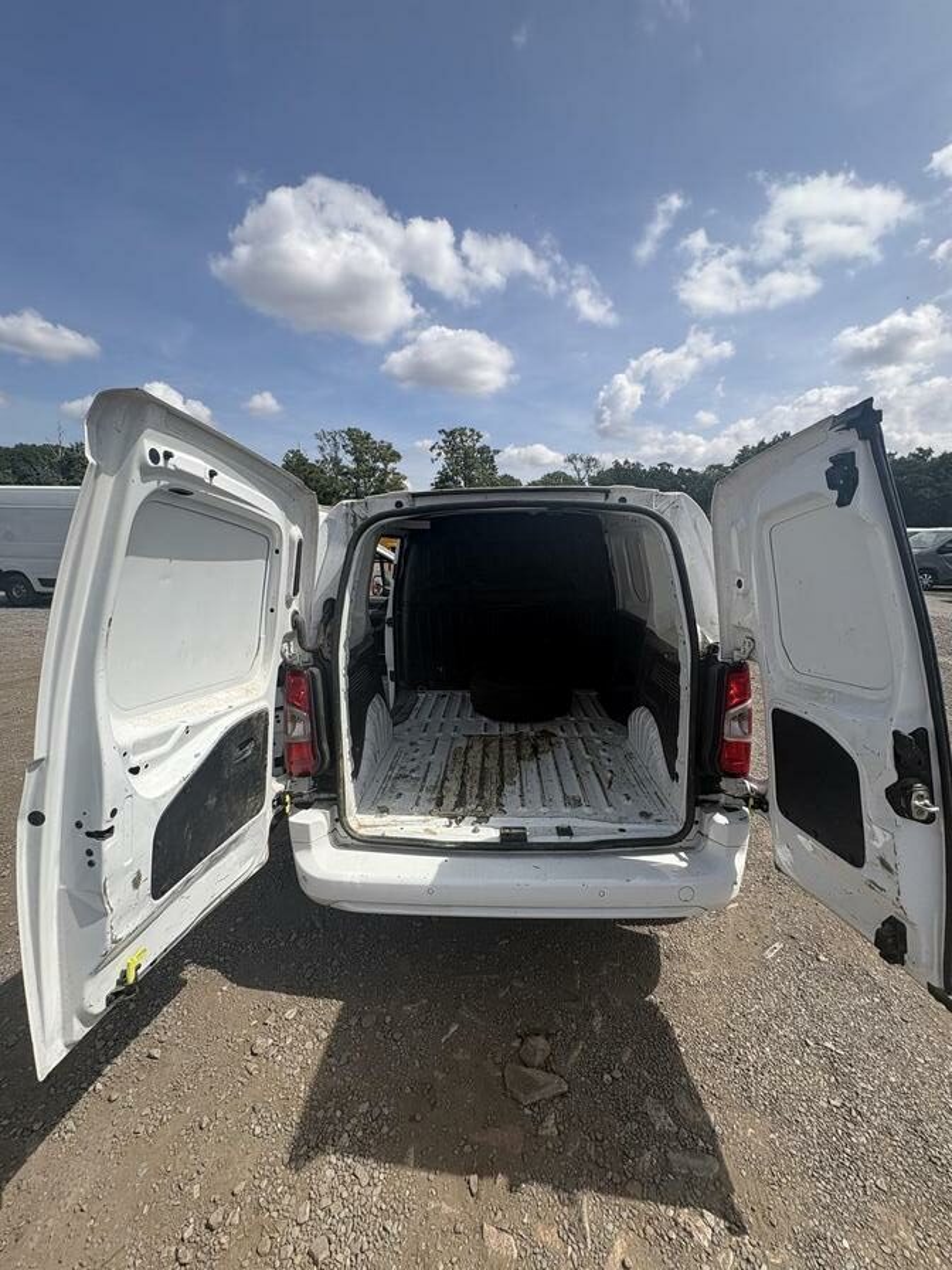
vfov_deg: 102.1
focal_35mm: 14
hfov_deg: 85.7
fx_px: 513
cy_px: 635
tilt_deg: -3.7
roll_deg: -2.4
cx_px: 476
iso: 40
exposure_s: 1/1709
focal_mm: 2.22
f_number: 2.2
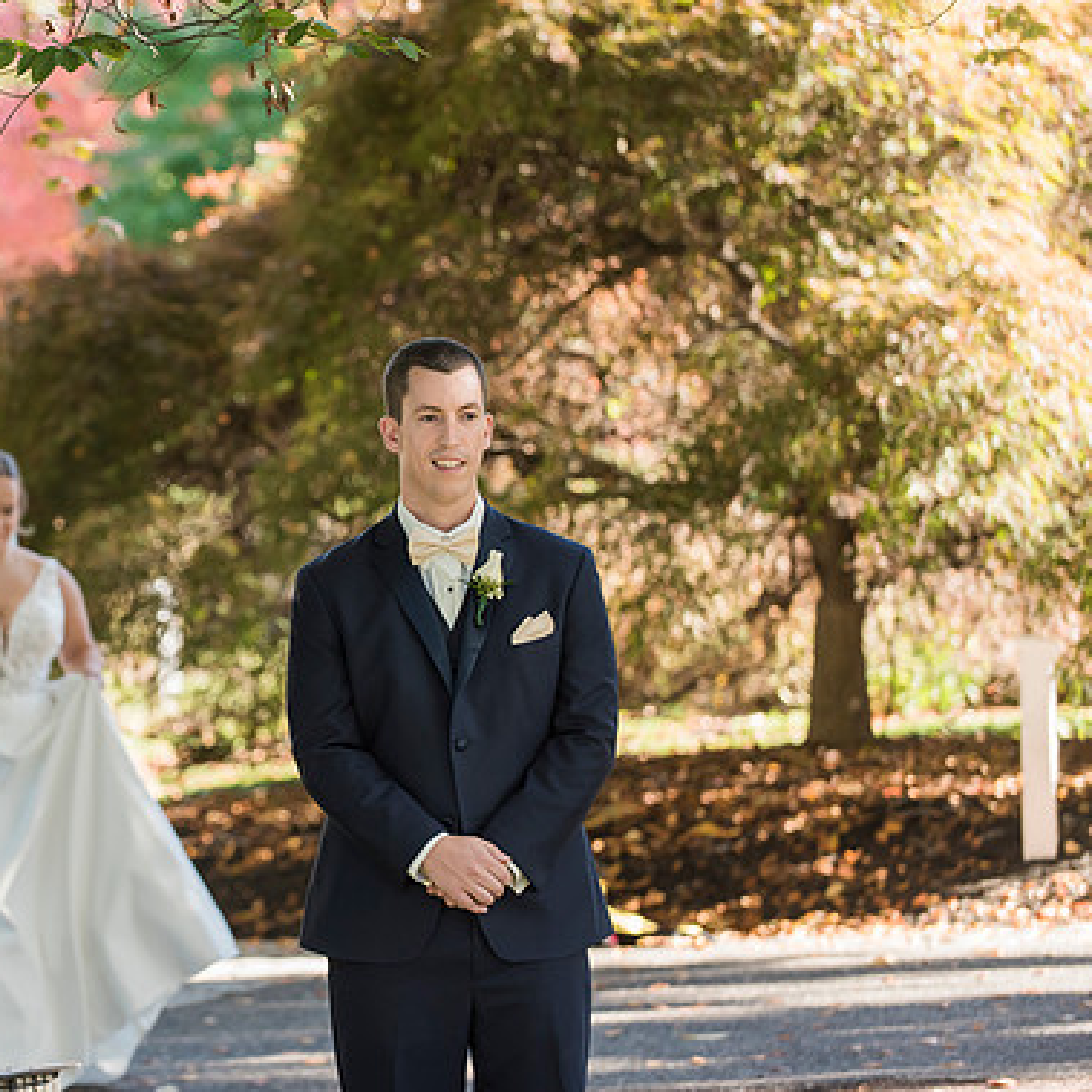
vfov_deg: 11.6
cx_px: 288
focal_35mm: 151
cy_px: 546
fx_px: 5389
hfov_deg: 11.5
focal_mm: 116
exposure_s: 1/640
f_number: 3.5
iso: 800
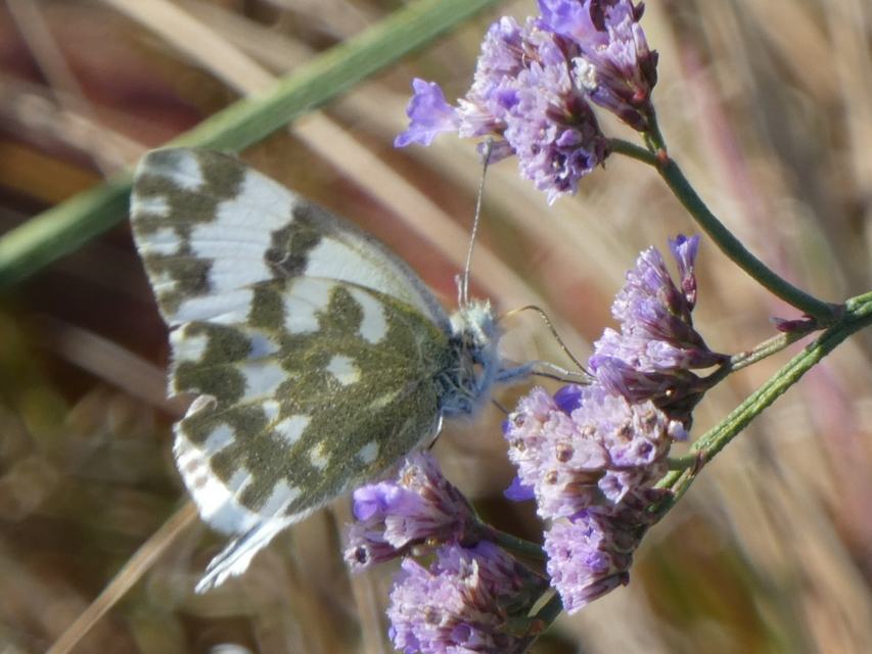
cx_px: 436
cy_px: 327
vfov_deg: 2.6
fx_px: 14260
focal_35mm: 566
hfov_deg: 3.5
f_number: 5.6
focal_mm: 101.4
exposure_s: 1/100
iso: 80
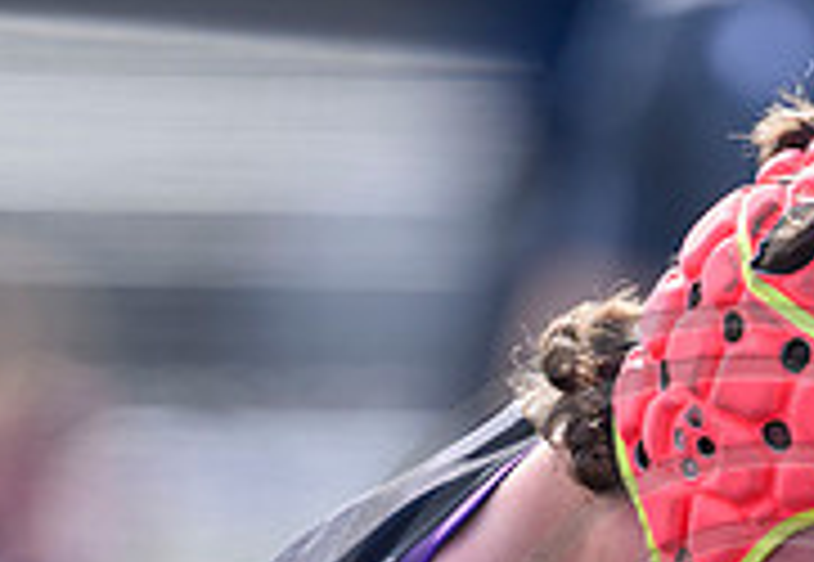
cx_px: 975
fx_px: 34156
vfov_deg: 0.9
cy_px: 642
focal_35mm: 1494
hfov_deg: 1.4
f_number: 3.2
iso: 200
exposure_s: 1/1250
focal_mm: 400
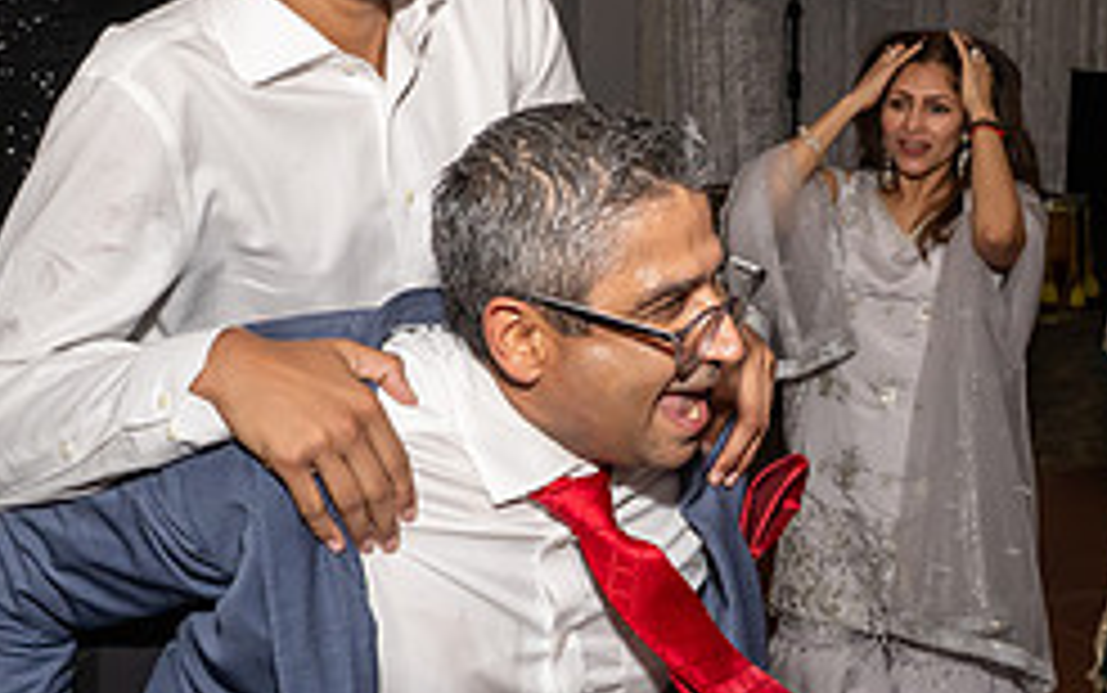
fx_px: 1811
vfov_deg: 21.6
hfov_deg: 34.0
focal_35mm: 60
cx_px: 536
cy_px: 410
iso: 640
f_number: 8
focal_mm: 17
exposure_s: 1/250
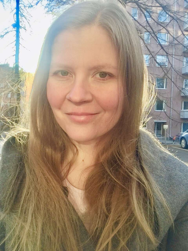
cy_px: 126
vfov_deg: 58.4
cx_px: 94
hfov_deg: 45.4
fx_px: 224
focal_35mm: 31
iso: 50
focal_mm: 2.15
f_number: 2.4
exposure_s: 1/153
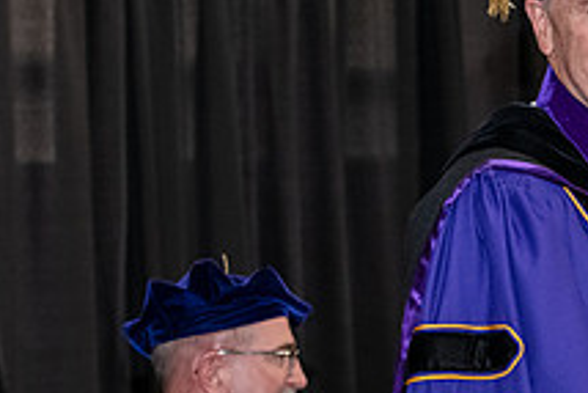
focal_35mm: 190
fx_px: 3105
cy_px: 199
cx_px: 662
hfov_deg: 10.7
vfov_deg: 7.2
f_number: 5
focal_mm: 70
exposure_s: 1/200
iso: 2500
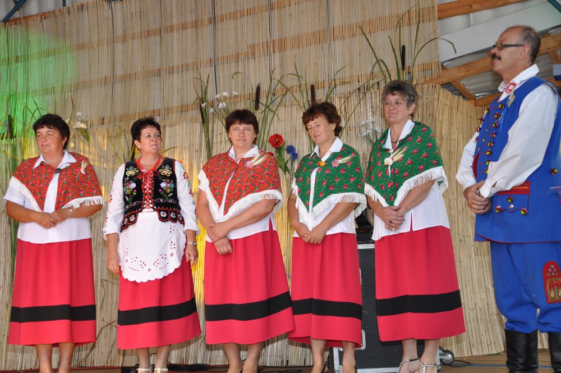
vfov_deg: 26.4
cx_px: 280
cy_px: 186
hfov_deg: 38.9
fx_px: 794
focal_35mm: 51
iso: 400
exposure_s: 1/80
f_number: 4.5
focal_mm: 34
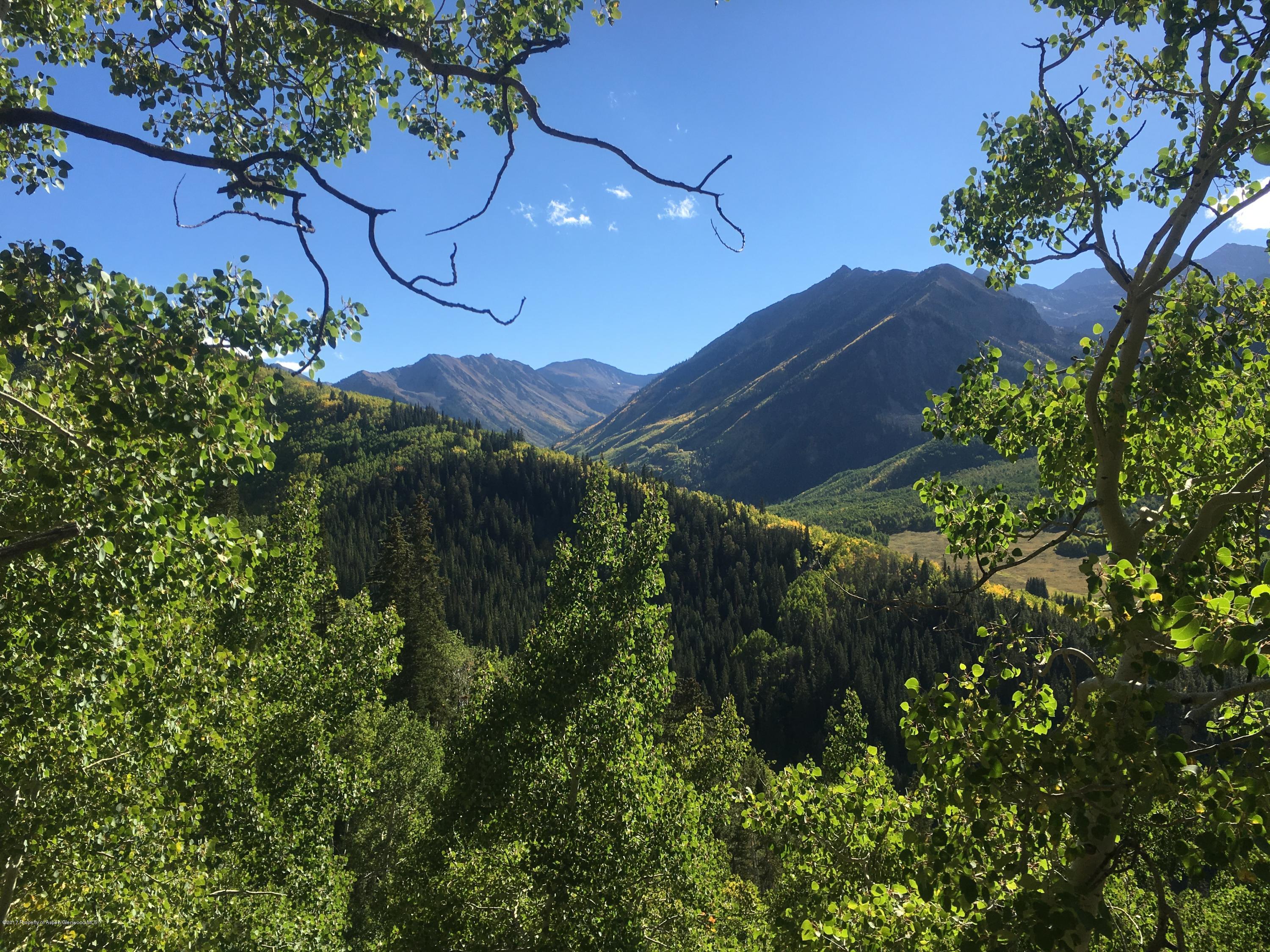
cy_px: 476
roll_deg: +1.8
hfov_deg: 61.7
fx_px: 1064
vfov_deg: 48.2
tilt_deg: -0.4
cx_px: 635
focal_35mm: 29
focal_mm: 4.15
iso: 25
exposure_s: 1/1425
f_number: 2.2
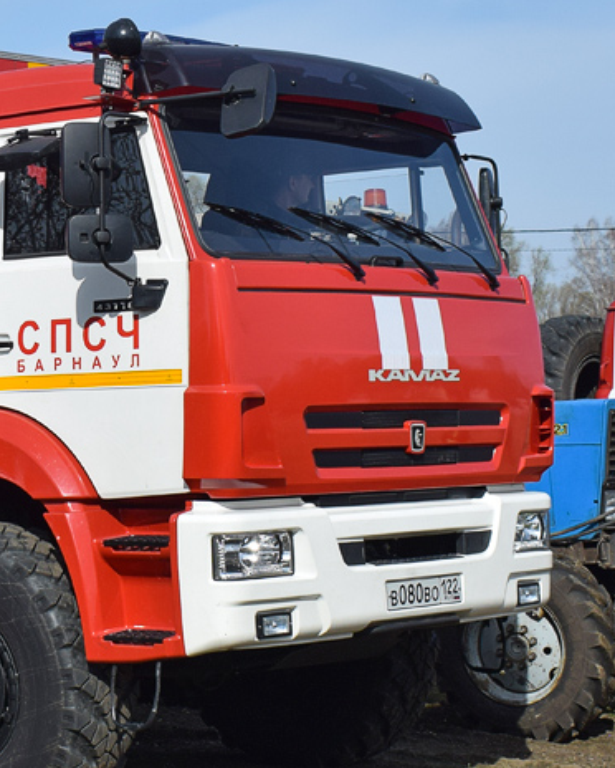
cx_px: -99
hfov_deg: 15.2
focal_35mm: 98
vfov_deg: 19.5
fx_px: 2232
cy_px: 285
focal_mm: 27
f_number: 6.3
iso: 200
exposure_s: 1/1250
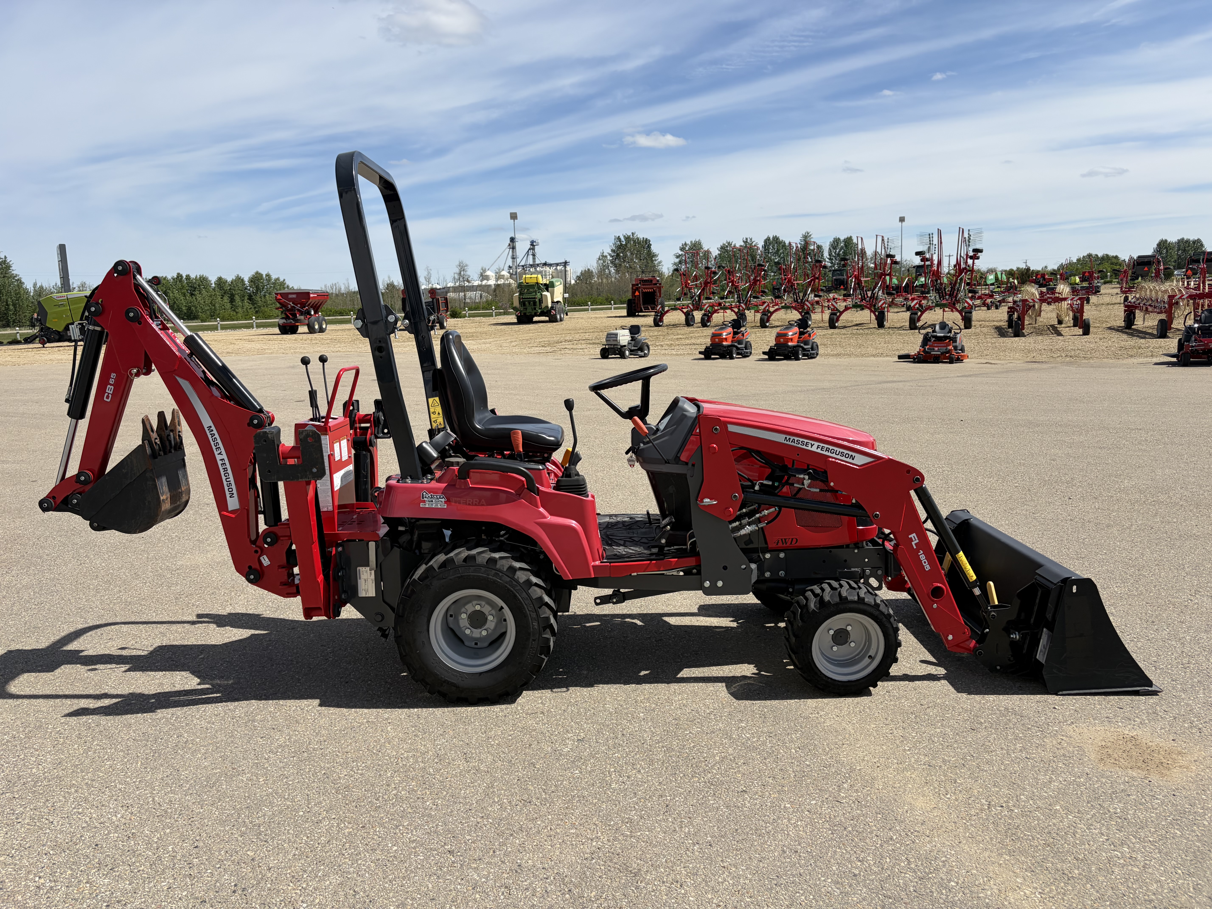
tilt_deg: -8.5
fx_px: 910
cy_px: 454
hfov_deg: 67.3
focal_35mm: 26
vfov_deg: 53.1
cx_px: 606
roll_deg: +1.5
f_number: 1.6
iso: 50
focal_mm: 5.96
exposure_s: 1/4065
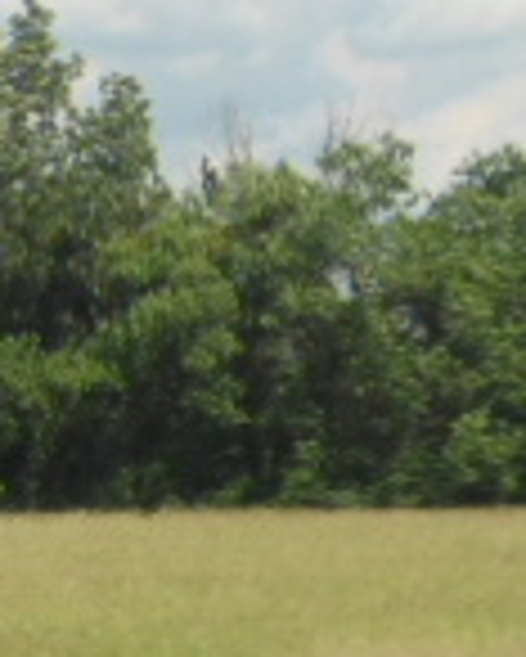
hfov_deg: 6.7
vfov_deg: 8.5
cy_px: 180
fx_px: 4413
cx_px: -369
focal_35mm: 227
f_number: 11
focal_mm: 9.5
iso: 100
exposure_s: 1/250
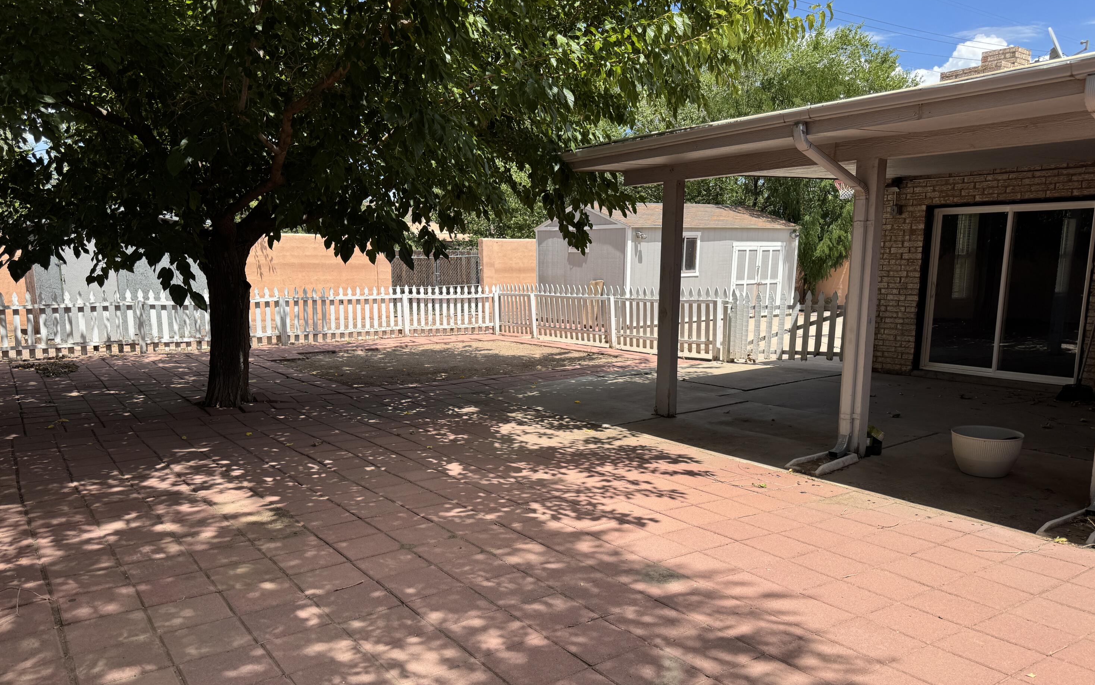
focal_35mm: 26
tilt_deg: -10.7
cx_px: 542
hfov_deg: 70.4
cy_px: 409
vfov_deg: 47.4
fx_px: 776
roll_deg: +0.4
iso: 80
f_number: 1.78
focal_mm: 6.76
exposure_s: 1/3096
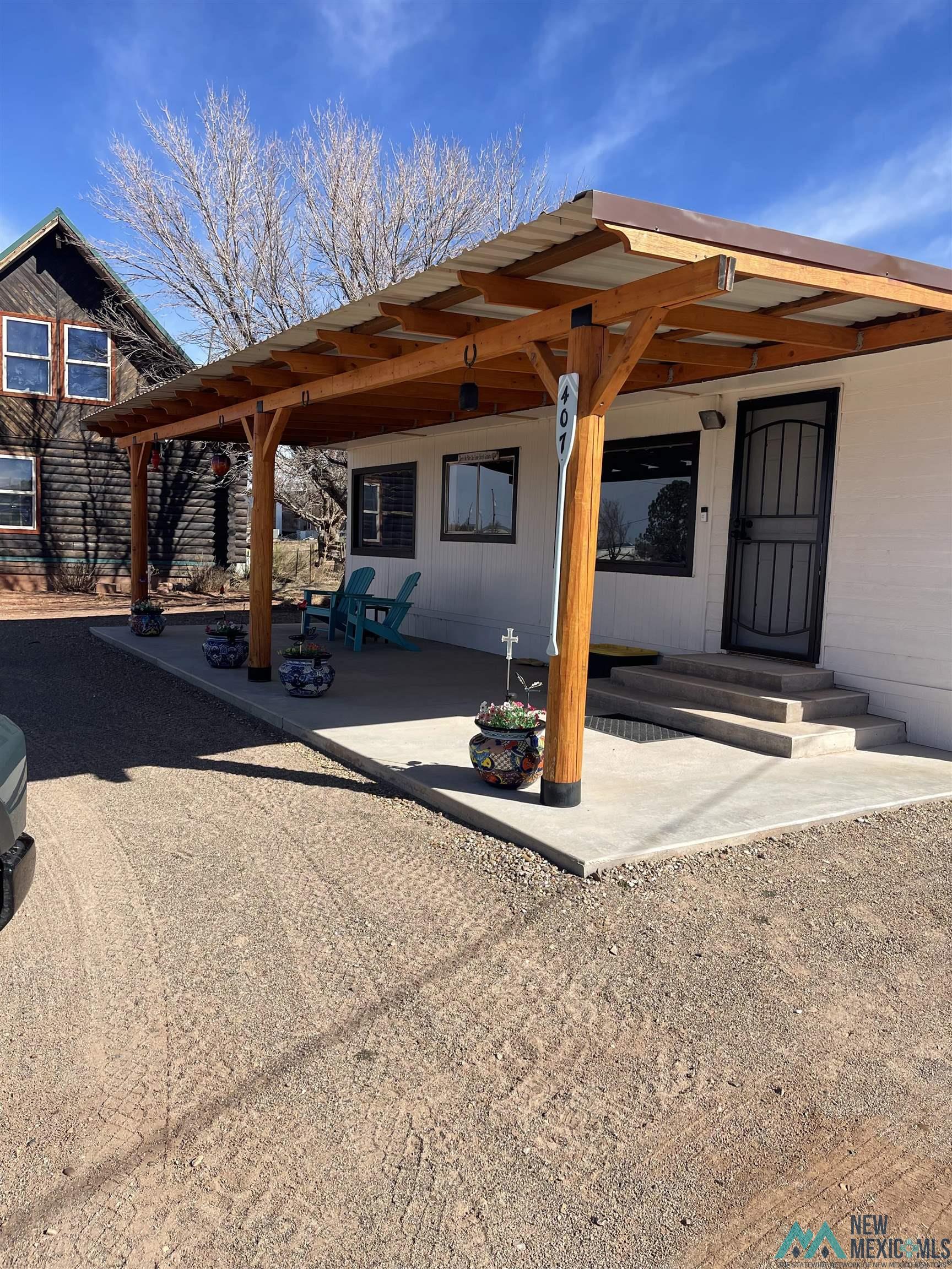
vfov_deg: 69.4
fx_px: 917
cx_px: 476
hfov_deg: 54.9
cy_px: 634
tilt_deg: -4.9
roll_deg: -2.2
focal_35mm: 25
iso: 32
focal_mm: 5.1
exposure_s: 1/3257
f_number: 1.6
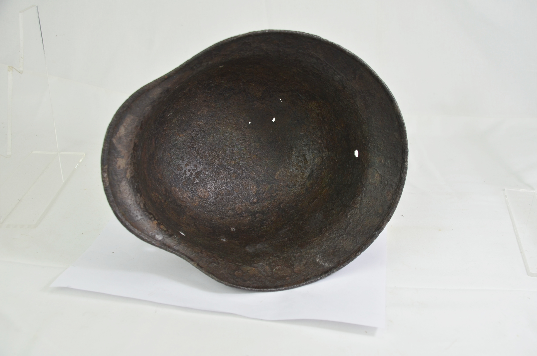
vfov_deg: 34.1
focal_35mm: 39
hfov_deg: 49.6
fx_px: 581
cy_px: 178
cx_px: 268
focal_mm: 26
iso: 360
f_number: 5.6
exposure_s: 1/125
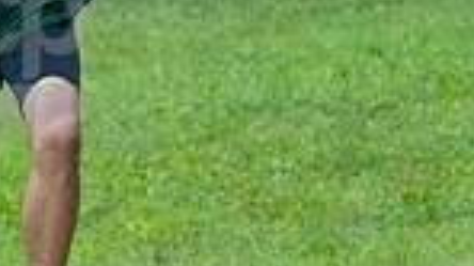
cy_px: 51
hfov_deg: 3.8
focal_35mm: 574
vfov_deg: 2.1
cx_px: 11
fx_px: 7209
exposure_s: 1/1600
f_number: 5
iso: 3200
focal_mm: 120
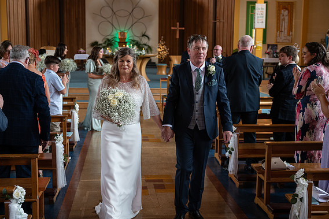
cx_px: 164
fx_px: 484
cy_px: 108
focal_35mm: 53
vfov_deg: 25.5
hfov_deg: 37.5
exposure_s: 1/160
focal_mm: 52
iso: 640
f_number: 3.5
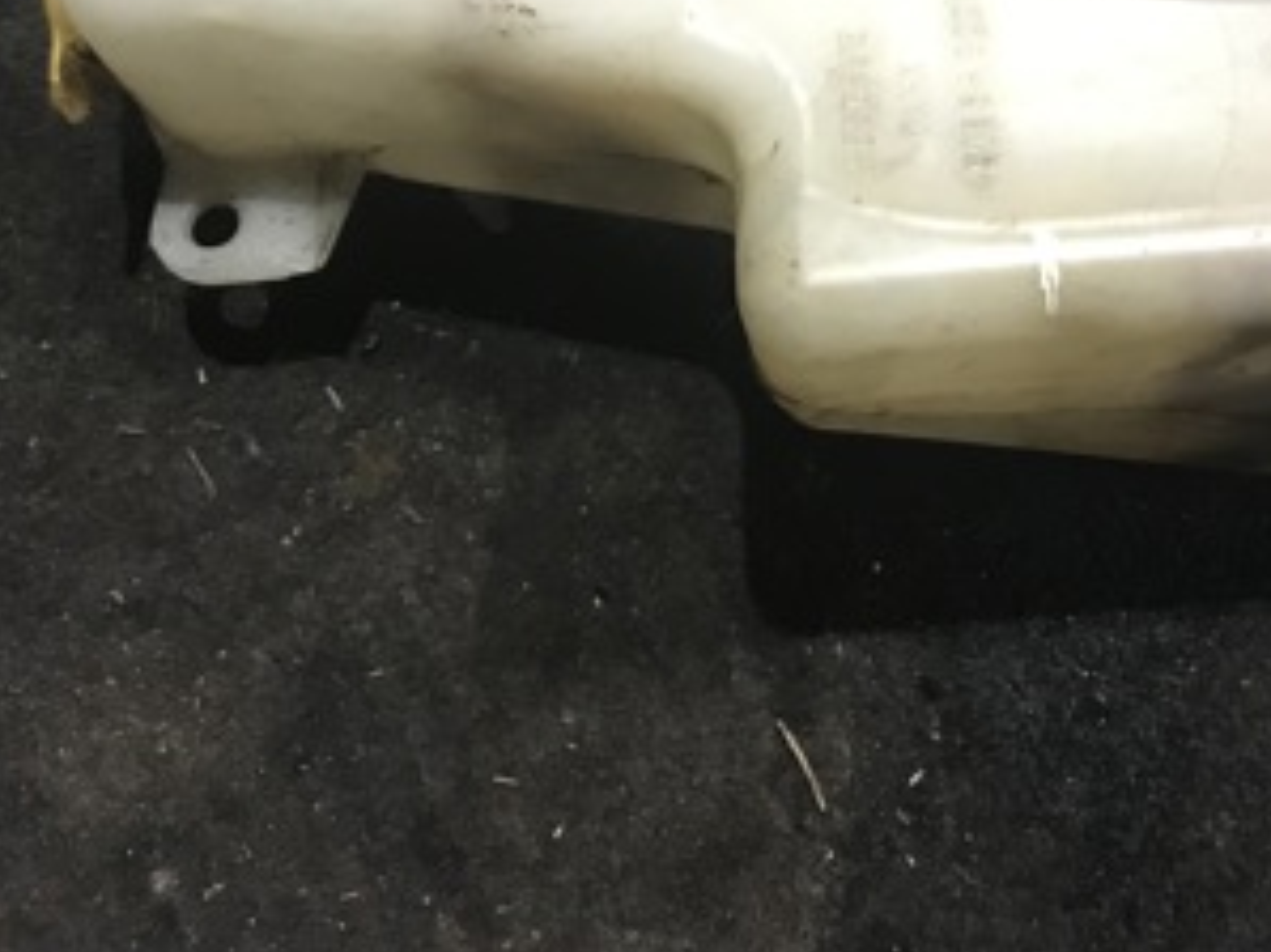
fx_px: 2202
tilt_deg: -77.4
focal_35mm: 60
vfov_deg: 23.4
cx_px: 944
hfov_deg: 31.7
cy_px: -2
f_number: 1.8
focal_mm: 3.99
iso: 100
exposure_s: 1/11
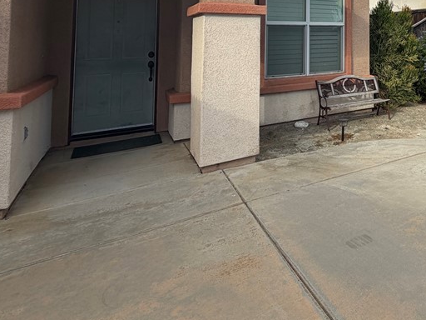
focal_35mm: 28
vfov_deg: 44.1
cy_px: 17
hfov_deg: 54.6
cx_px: 389
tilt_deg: +3.9
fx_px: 345
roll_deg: +0.1
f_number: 2.2
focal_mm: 2.22
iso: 25
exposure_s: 1/770
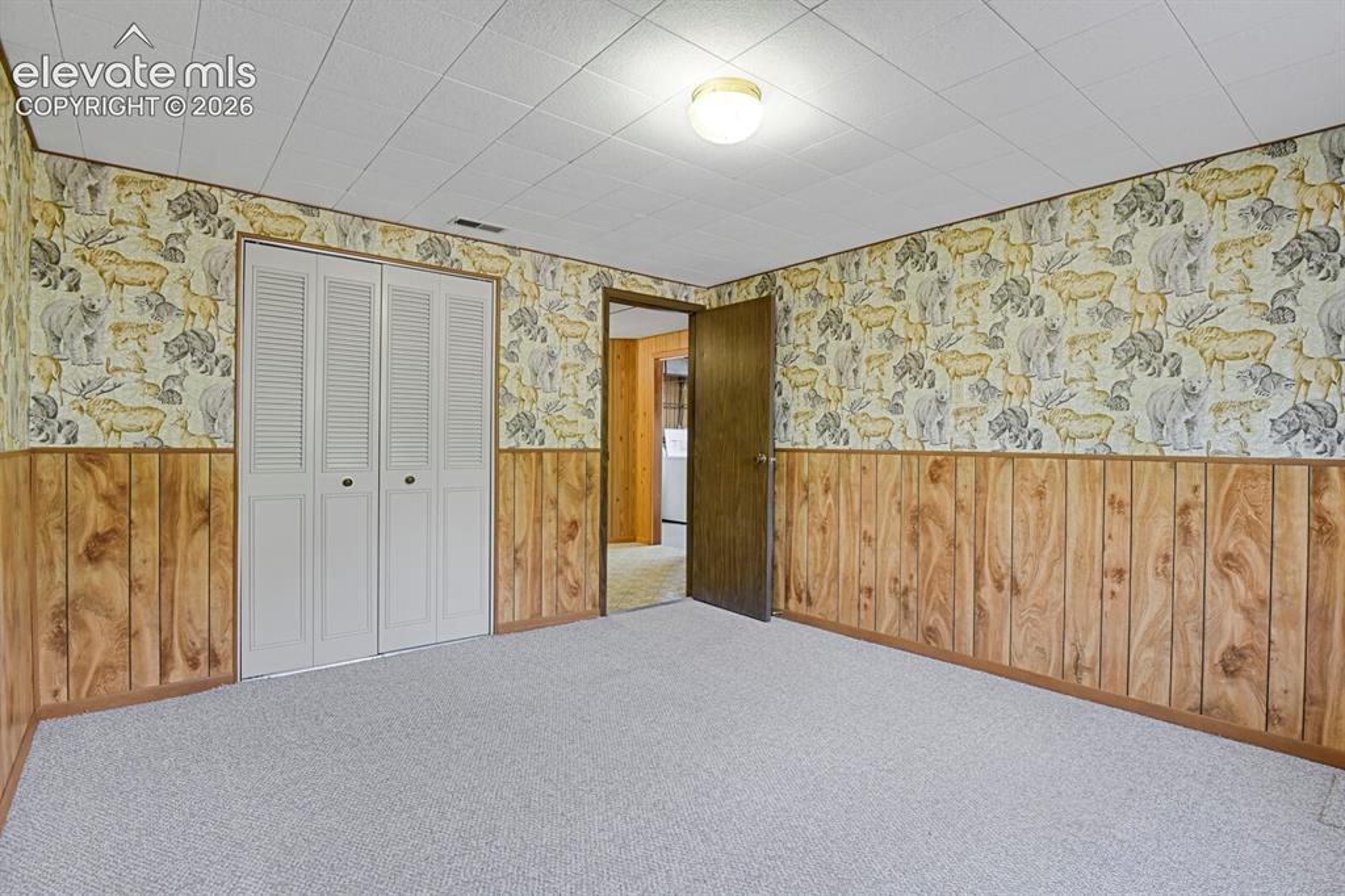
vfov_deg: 70.4
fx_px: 635
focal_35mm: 17
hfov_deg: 93.3
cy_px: 448
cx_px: 672
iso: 12800
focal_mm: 17
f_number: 8
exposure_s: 1/8
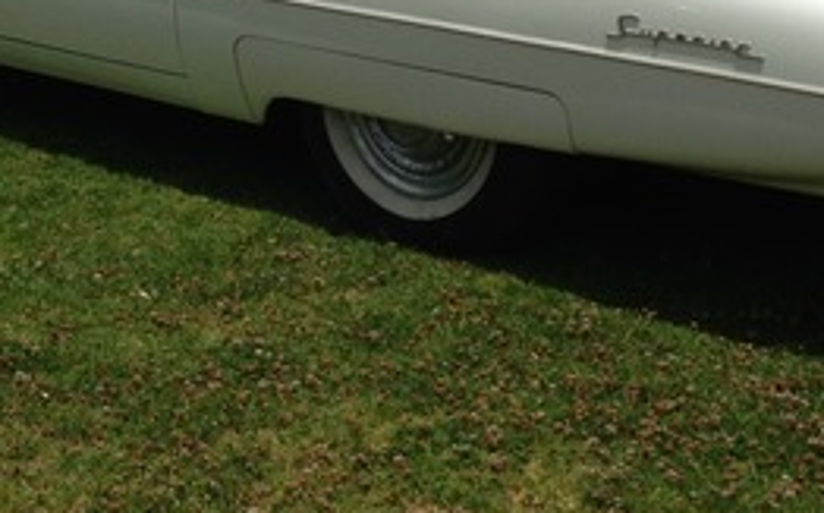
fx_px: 2400
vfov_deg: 11.9
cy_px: -154
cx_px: 384
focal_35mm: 107
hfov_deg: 19.5
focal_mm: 4.12
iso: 50
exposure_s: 1/4525
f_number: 2.4
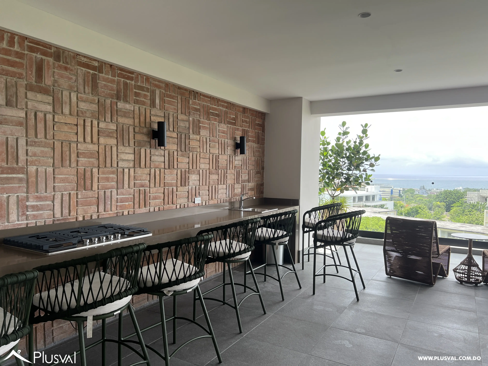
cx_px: 244
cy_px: 183
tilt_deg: -1.5
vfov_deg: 53.1
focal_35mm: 26
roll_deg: -0.3
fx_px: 367
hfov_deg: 67.3
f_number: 1.5
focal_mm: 5.7
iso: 50
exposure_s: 1/604
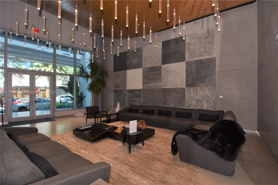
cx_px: 139
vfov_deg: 77.3
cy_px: 92
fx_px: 116
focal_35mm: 15
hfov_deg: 100.4
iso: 200
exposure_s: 1/60
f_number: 5
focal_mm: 10
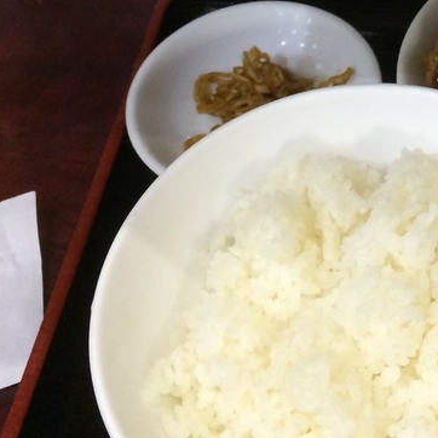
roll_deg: +4.2
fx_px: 1217
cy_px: -206
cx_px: 423
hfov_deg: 19.9
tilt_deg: -35.2
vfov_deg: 18.3
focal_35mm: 85
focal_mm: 4.15
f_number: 2.2
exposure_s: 1/30
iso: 125
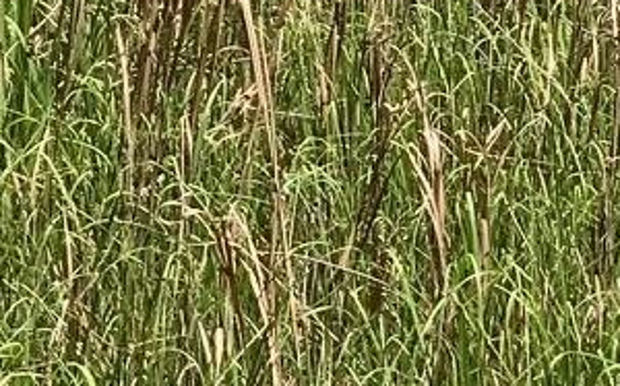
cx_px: 97
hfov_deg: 5.7
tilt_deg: -1.9
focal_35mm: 371
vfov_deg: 3.4
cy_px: -1080
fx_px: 6264
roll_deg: +0.2
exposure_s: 1/516
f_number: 2.4
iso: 16
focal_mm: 6
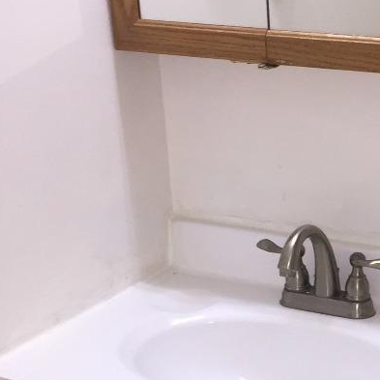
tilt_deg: -26.3
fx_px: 1167
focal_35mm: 94
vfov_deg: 17.9
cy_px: 410
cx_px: 358
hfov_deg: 18.1
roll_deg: +0.2
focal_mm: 4.15
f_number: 2.2
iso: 50
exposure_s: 1/30
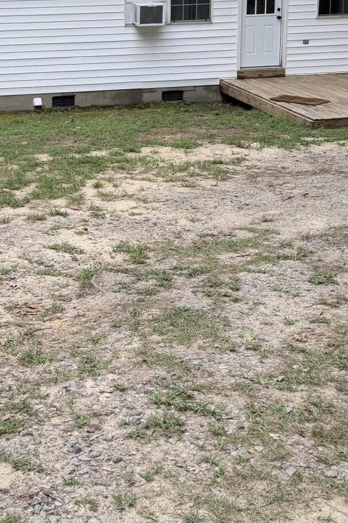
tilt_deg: -9.7
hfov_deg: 24.3
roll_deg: +0.5
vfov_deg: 35.1
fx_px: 798
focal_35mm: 55
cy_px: 107
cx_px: 81
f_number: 1.78
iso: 80
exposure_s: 1/121
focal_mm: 6.76
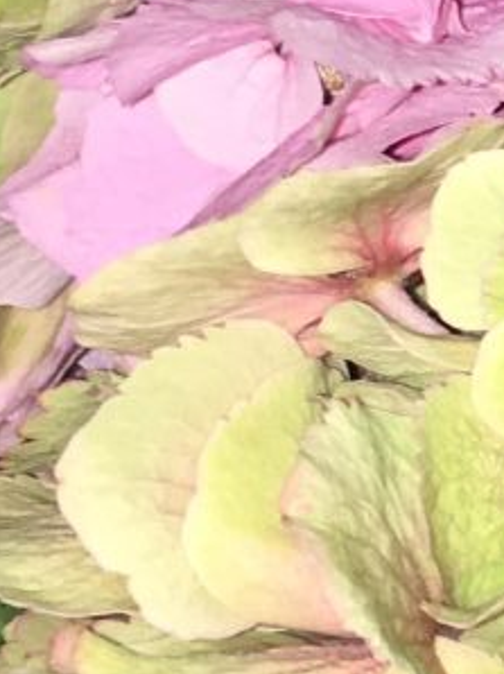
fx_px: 3635
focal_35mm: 187
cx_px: 1329
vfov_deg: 10.4
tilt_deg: -55.5
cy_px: -138
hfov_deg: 7.3
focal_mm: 4.15
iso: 25
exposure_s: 1/33
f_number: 2.2
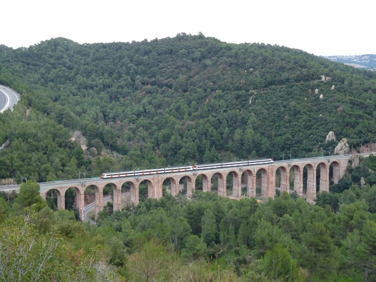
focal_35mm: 65
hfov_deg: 29.8
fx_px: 706
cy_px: 141
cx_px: 188
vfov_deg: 22.6
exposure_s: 1/100
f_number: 3.6
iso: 100
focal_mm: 11.5
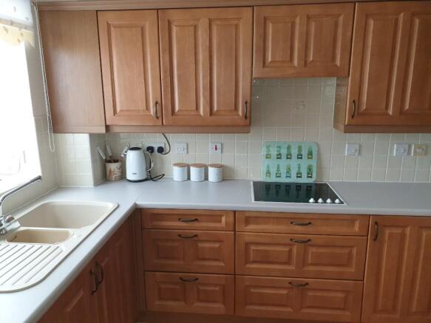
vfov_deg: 53.0
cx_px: 216
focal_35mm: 26
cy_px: 162
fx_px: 324
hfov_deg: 67.3
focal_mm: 4.3
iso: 100
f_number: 2.4
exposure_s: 1/50
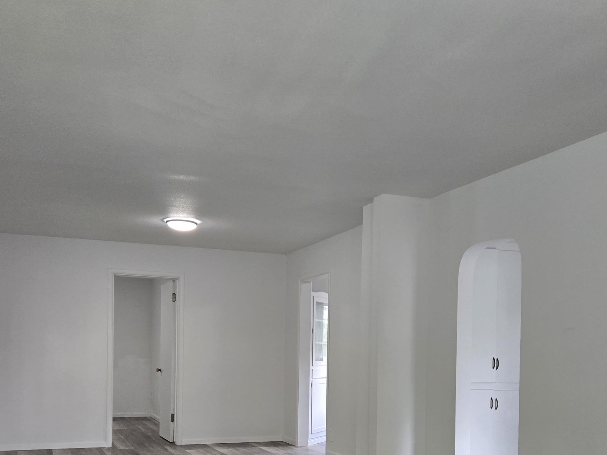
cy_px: 373
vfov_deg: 34.7
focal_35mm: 40
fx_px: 702
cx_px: 325
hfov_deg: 46.8
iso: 200
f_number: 1.8
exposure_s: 1/120
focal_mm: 5.4
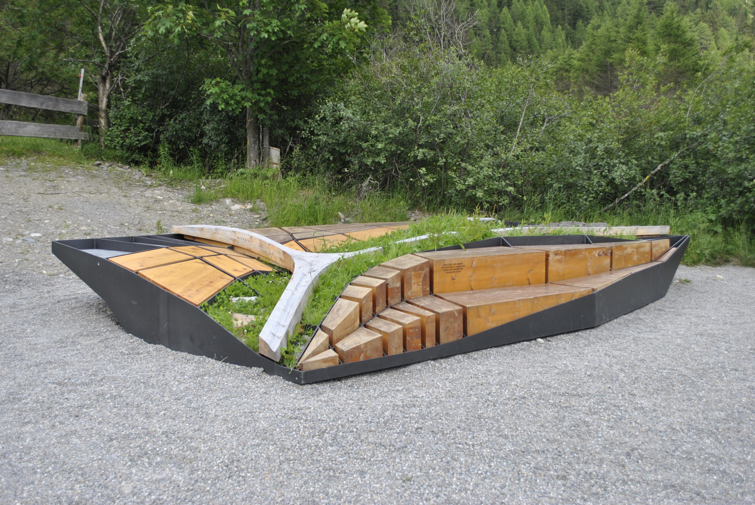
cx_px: 378
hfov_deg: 49.5
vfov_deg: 34.3
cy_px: 252
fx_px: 819
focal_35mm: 39
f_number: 5.6
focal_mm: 26
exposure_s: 1/125
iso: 100
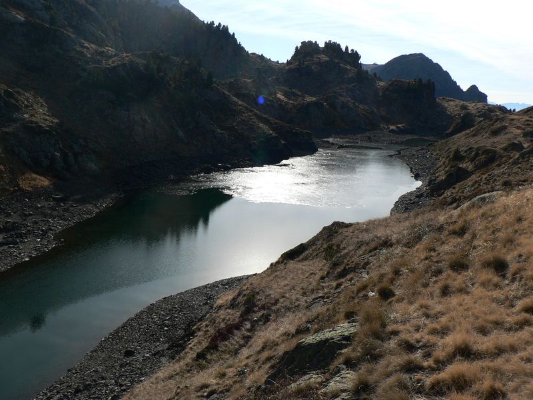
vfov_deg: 39.7
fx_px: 554
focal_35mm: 36
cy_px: 200
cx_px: 266
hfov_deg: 51.4
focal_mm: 6
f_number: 4.5
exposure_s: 1/400
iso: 80
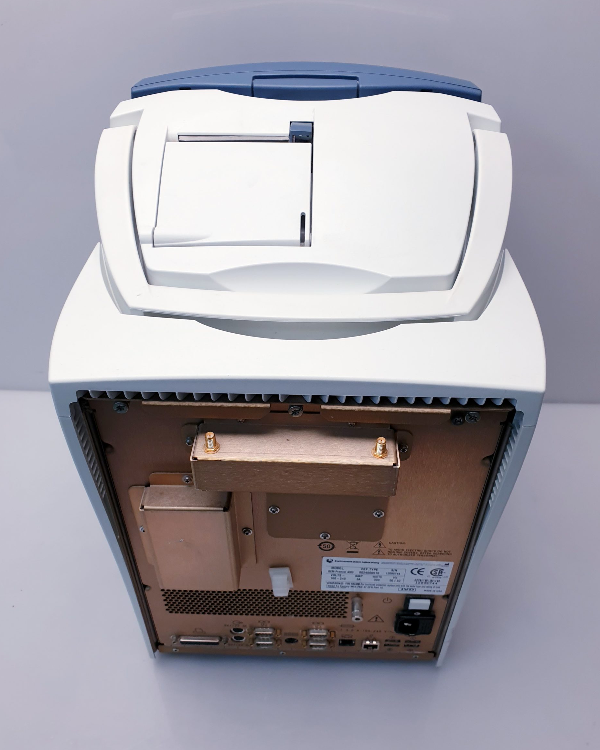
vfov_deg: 62.2
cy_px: 389
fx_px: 622
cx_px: 304
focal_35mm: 28
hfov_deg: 51.5
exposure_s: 1/100
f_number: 2.4
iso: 50
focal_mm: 4.3
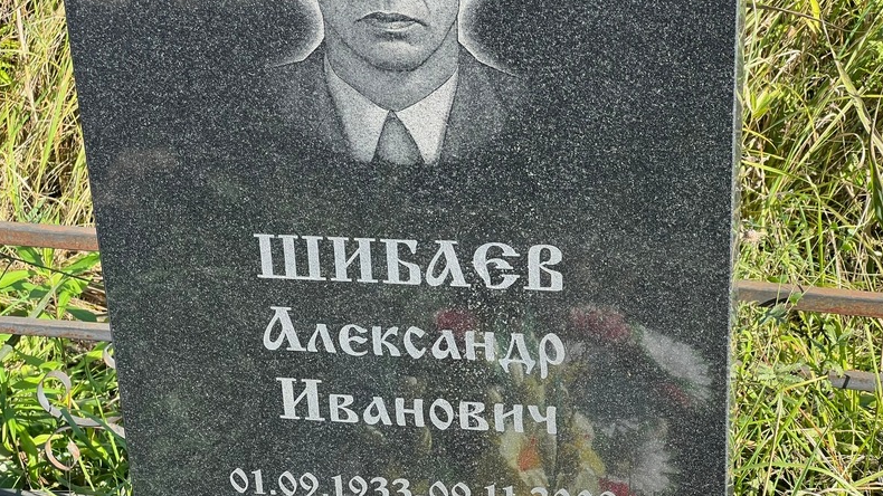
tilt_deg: -27.9
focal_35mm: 85
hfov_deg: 25.0
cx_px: 442
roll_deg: -3.0
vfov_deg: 14.2
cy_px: 332
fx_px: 1990
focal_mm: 9
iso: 32
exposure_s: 1/179
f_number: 2.8
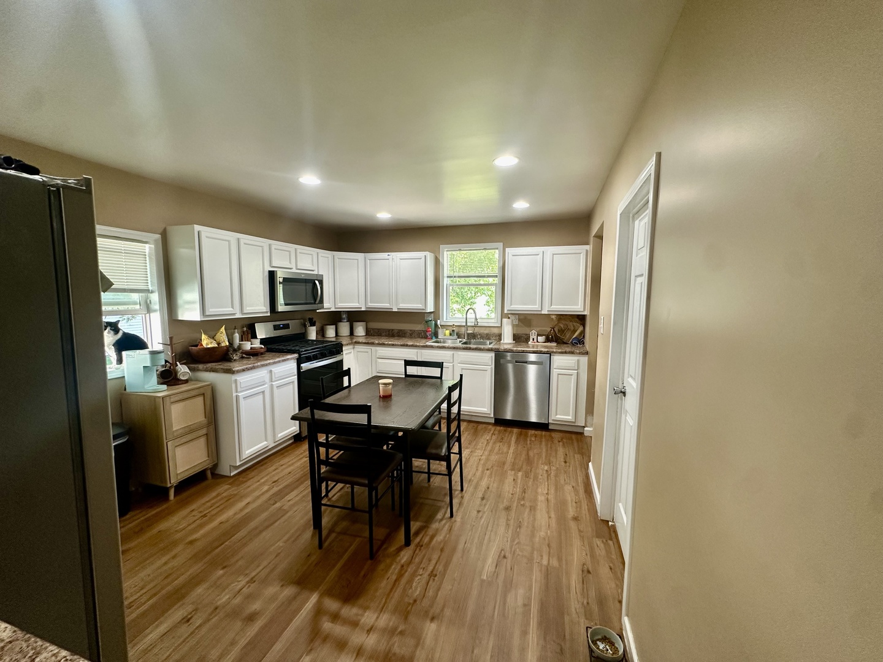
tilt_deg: -5.1
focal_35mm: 14
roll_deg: -0.4
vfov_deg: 85.7
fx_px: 357
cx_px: 442
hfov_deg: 102.1
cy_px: 331
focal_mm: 2.22
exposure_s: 1/60
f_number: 2.2
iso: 160
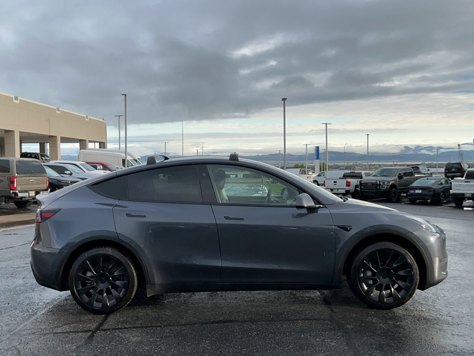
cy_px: 178
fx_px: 411
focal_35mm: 30
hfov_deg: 60.0
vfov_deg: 46.8
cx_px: 237
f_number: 1.8
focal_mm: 3
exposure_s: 1/446
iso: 25
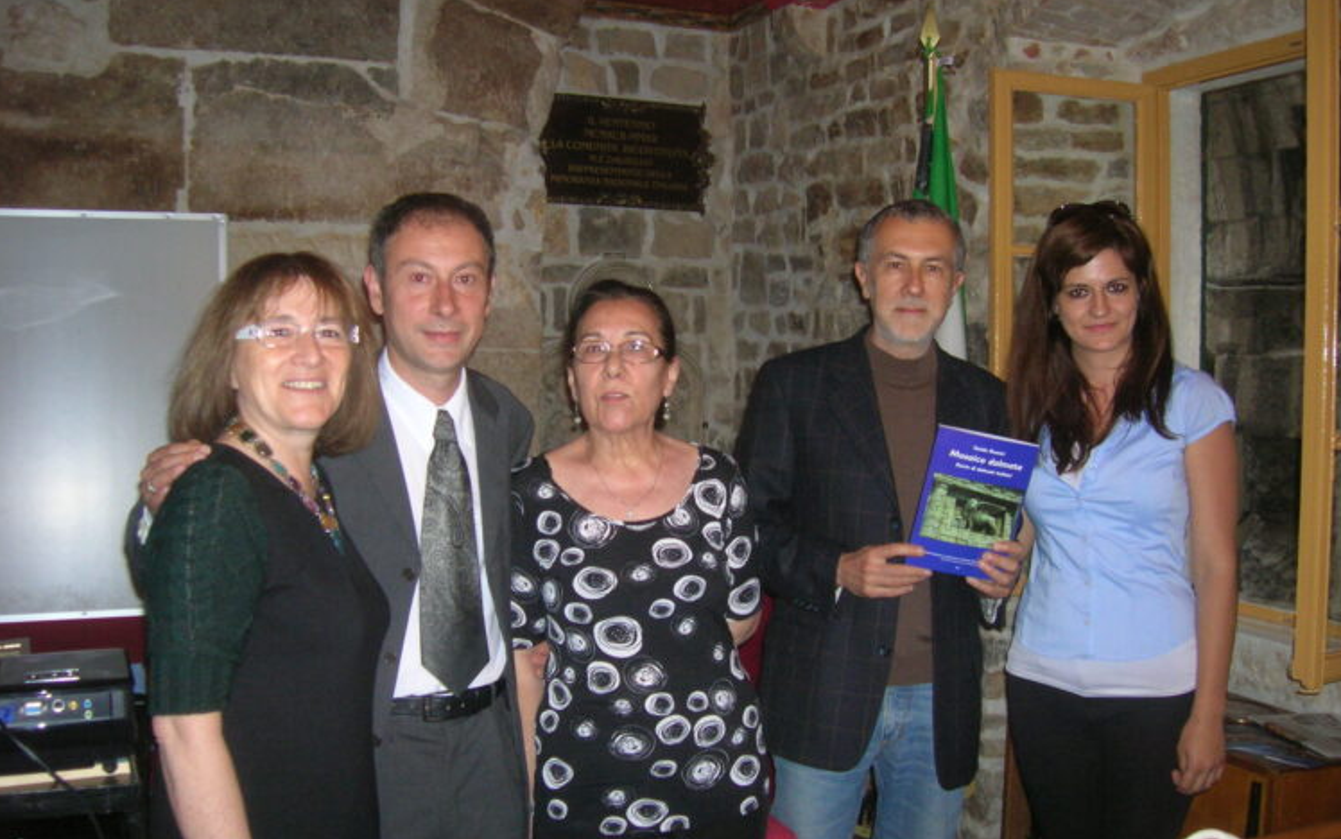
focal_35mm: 37
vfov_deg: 34.4
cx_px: 654
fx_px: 1353
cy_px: 468
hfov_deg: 52.7
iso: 139
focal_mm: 5.7
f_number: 2.9
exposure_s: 1/60.1
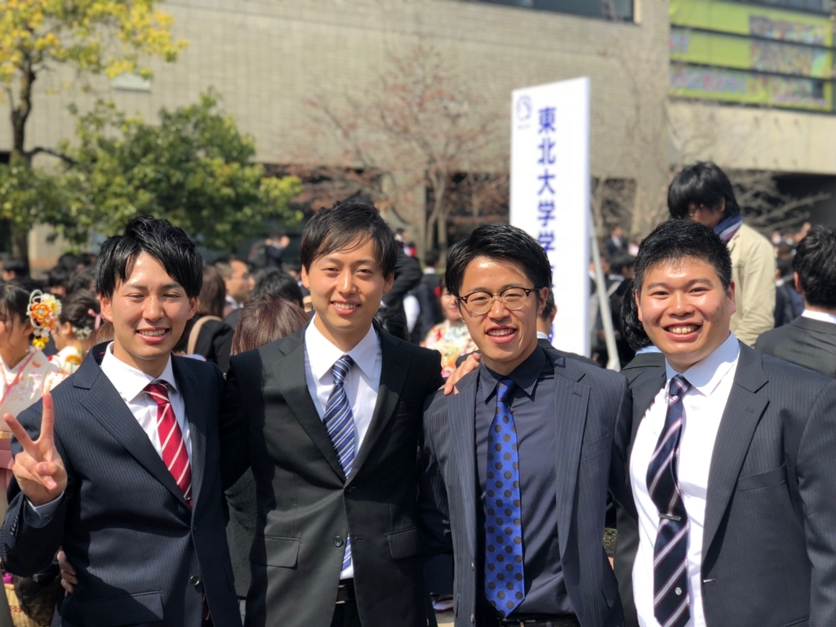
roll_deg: +0.4
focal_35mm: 52
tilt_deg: -2.0
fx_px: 1256
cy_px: 314
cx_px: 418
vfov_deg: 28.0
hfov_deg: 36.8
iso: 16
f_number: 2.4
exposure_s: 1/685
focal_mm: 6
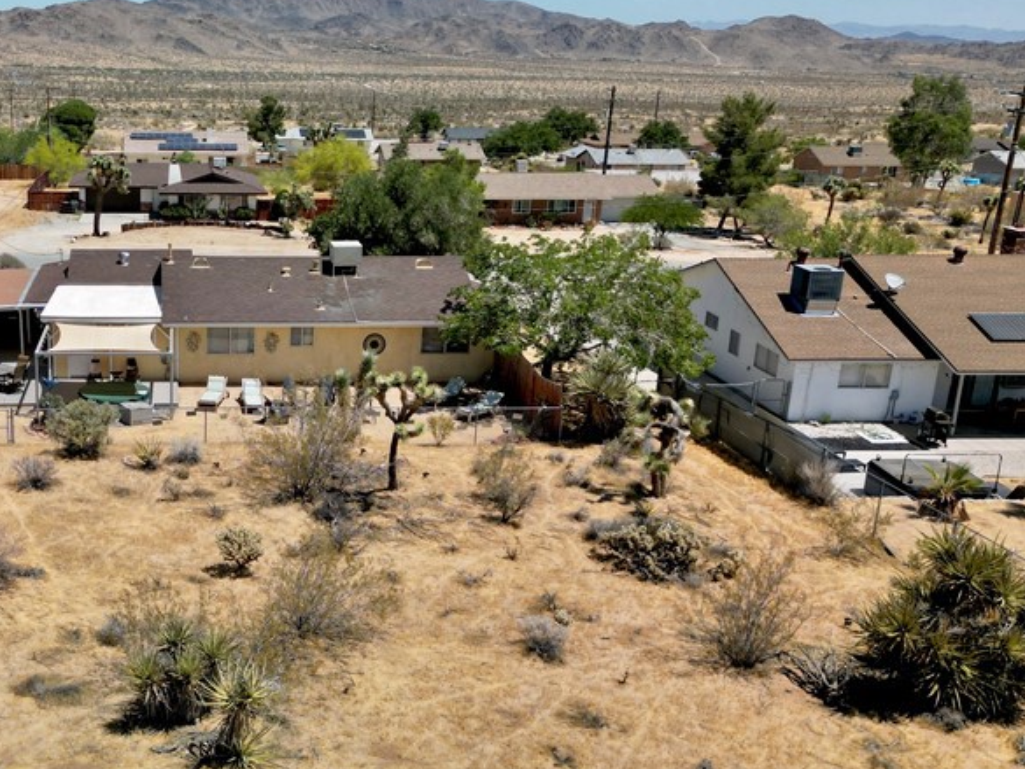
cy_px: 422
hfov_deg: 42.9
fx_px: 1244
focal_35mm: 42
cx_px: 214
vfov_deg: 34.3
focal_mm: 6.72
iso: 100
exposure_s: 1/640
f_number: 1.7
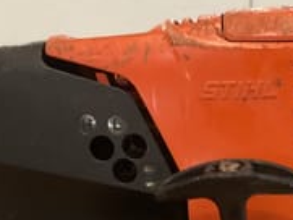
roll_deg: -0.5
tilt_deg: -19.5
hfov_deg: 23.7
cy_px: 268
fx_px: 678
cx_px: 267
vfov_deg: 17.5
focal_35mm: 80
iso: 320
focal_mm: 3
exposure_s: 1/25
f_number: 1.8
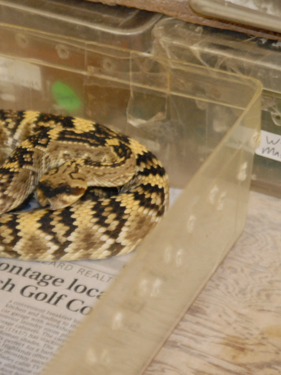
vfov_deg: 12.1
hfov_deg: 9.1
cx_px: 62
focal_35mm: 163
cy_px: 187
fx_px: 1762
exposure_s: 1/50
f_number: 2.8
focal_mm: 75
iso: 1100
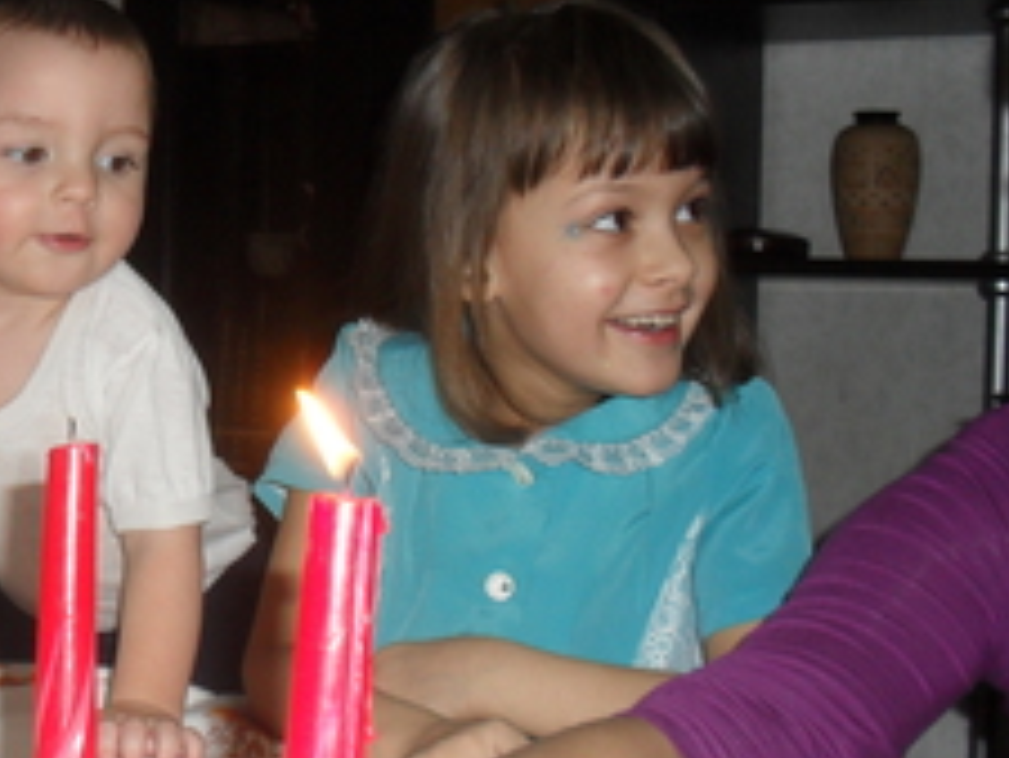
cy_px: 327
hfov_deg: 26.6
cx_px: 54
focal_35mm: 70
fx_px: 2041
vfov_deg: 21.0
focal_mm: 6.3
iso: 200
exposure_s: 1/45
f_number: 3.2
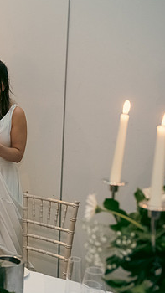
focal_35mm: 66
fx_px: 513
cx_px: -23
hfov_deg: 17.6
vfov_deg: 31.9
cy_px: 136
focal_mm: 38
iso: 2000
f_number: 3.5
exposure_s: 1/160
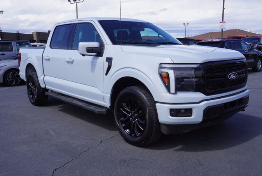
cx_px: 131
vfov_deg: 38.4
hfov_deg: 55.1
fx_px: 251
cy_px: 88
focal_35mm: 34
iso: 100
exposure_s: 1/160
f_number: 10
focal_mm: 23
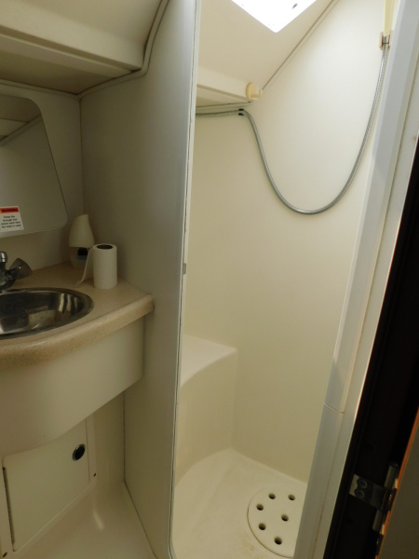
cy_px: 280
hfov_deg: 58.9
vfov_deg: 73.9
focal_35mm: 23
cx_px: 210
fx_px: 371
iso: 125
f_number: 3
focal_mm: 4
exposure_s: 1/125
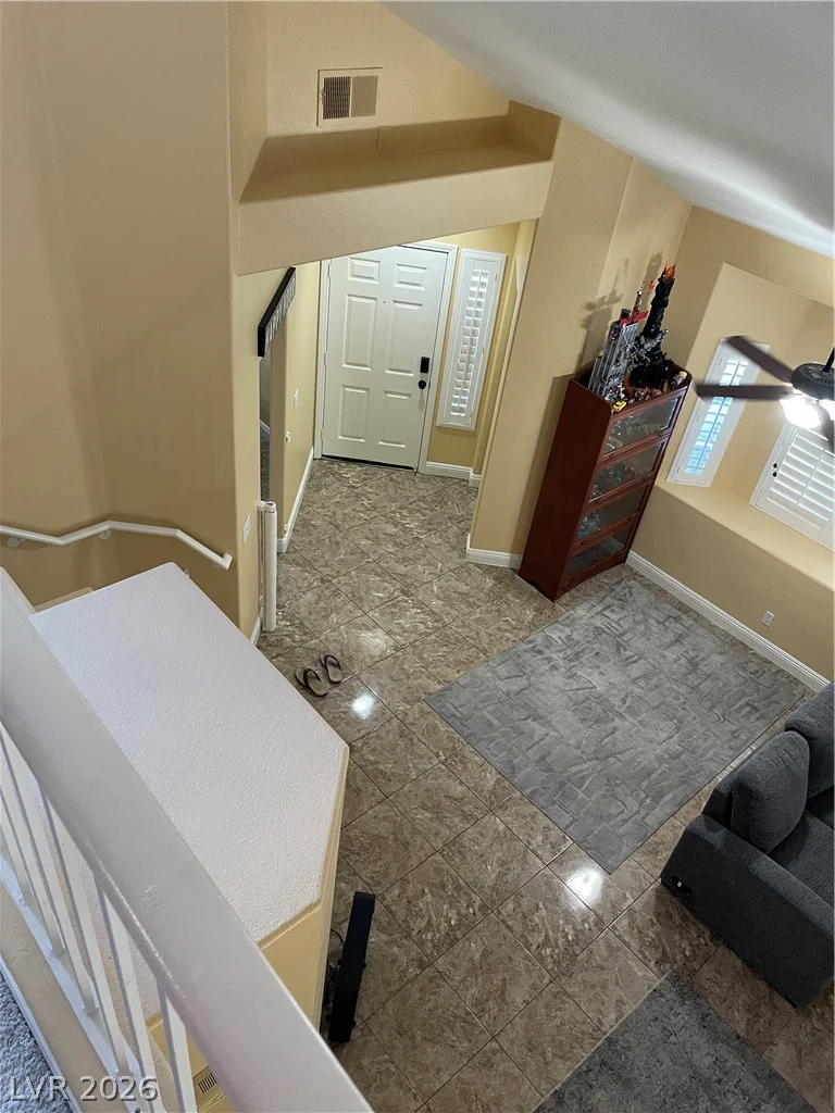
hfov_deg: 53.1
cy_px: 556
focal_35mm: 26
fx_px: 836
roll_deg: -7.8
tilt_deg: -39.5
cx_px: 418
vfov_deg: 67.3
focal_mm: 4.2
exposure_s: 1/60
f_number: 1.6
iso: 250
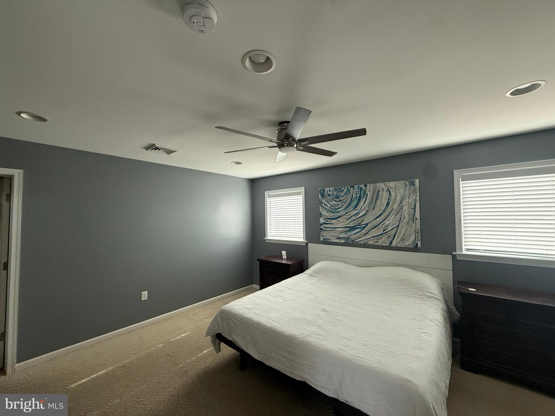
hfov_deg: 102.1
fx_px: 224
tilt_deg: +2.6
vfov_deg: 85.7
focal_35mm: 14
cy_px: 208
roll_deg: +1.0
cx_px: 278
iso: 250
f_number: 2.2
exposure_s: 1/99
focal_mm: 2.22
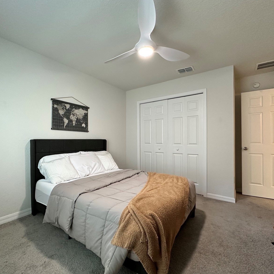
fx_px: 152
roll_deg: +0.0
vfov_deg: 84.0
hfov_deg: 83.9
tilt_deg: +0.6
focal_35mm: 17
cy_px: 139
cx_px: 131
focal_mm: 2.22
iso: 320
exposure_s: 1/120
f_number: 2.2
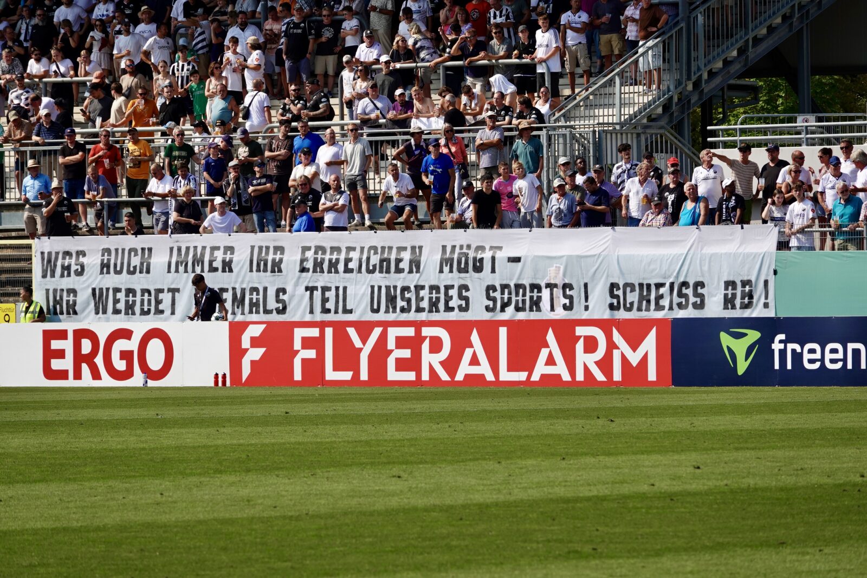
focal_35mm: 289
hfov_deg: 7.1
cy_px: 289
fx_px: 6960
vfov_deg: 4.8
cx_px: 434
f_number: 4
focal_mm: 105.83
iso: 100
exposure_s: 1/1000
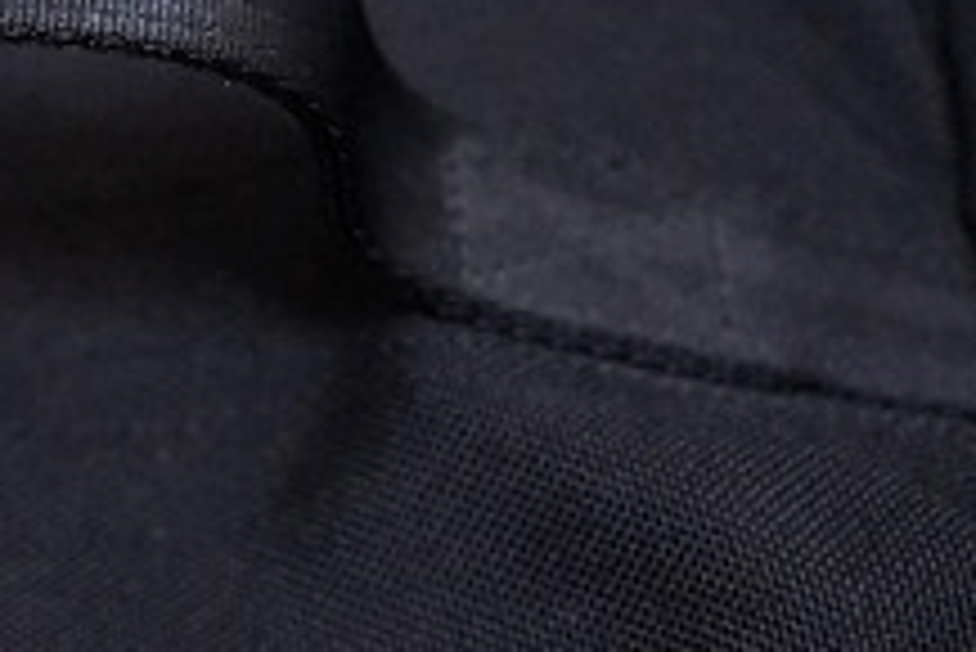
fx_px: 3147
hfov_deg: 17.1
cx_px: -72
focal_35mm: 116
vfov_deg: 11.8
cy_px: 373
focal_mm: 35
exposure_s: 1/60
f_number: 3.5
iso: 6400
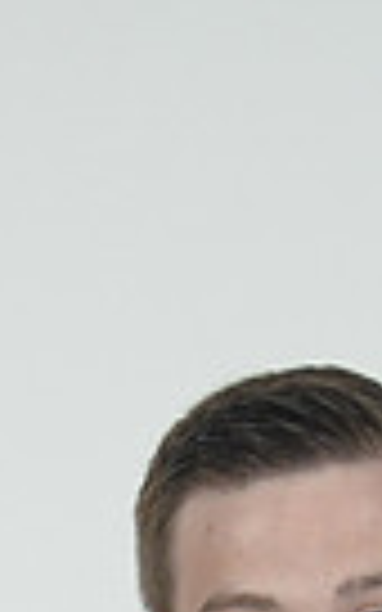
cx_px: 63
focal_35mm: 293
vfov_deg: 6.9
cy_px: 1296
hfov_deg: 4.5
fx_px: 4883
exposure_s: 1/125
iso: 1600
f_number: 5.6
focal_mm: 45
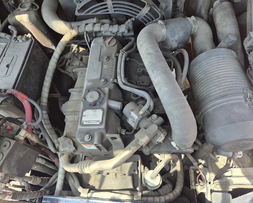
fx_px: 187
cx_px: 129
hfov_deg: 68.1
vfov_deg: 56.8
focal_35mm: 25
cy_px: 98
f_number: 1.8
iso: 50
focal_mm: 5.4
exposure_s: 1/180
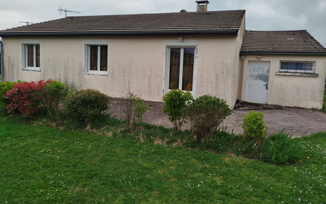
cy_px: 86
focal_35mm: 26
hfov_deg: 70.4
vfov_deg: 47.5
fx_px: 231
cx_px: 164
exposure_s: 1/598
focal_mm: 5.31
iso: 50
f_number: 1.7
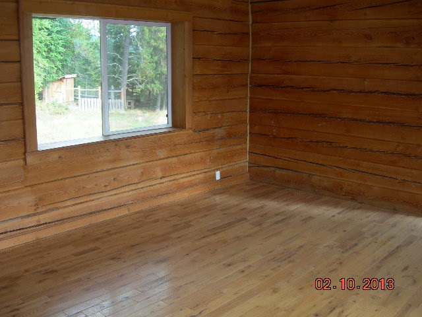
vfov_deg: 37.7
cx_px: 211
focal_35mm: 38
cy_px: 158
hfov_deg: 49.0
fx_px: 463
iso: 50
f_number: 2.8
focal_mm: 7.8
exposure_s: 1/30
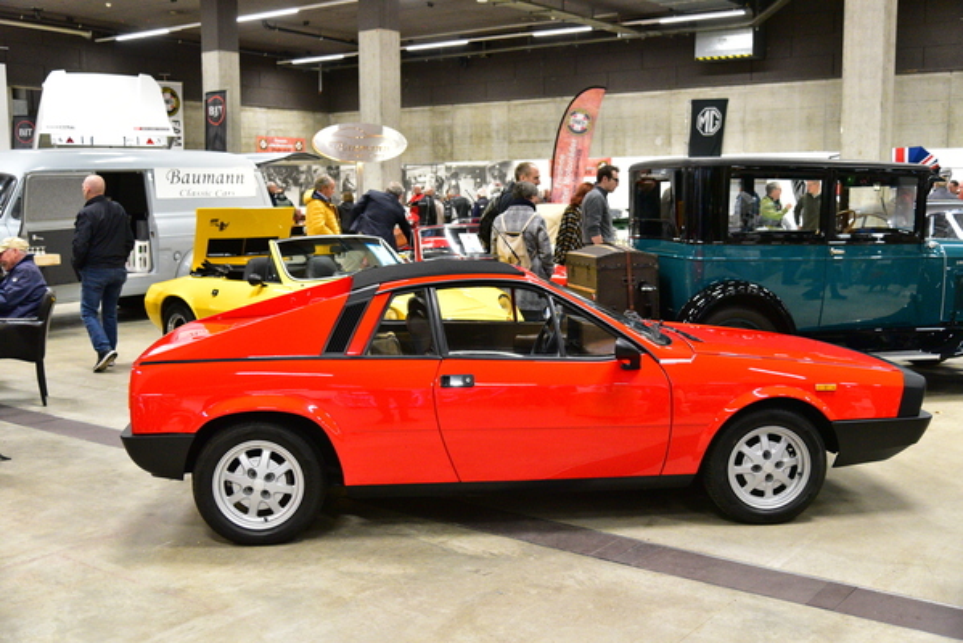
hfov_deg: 50.7
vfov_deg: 35.1
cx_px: 482
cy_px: 322
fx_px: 1017
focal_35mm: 38
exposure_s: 1/125
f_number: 4
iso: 7200
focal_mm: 38
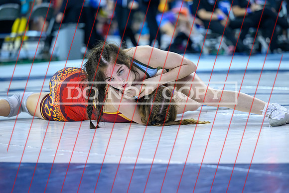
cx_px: 151
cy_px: 111
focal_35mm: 144
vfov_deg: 9.5
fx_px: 1156
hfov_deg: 14.3
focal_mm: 125
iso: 2000
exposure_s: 1/800
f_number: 2.8
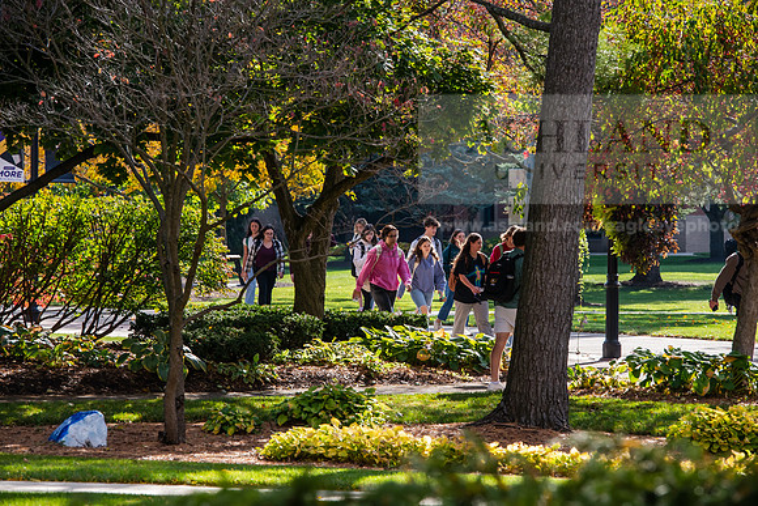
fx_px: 3685
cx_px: 379
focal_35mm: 175
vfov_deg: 7.9
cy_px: 253
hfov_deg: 11.7
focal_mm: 175
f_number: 8
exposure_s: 1/320
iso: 400
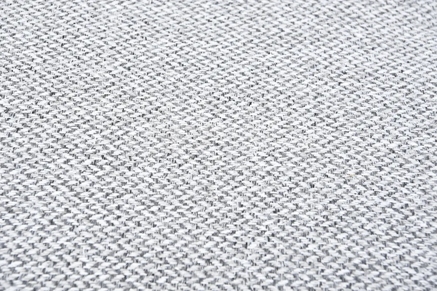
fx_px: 850
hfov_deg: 28.8
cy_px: 146
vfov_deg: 19.5
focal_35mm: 70
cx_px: 218
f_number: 10
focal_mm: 70
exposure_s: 1/125
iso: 200
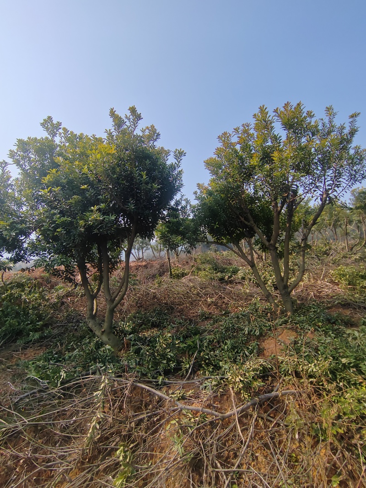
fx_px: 254
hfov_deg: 71.6
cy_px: 244
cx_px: 183
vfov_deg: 87.8
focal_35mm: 18
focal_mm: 2.16
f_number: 2.2
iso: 100
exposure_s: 1/1600
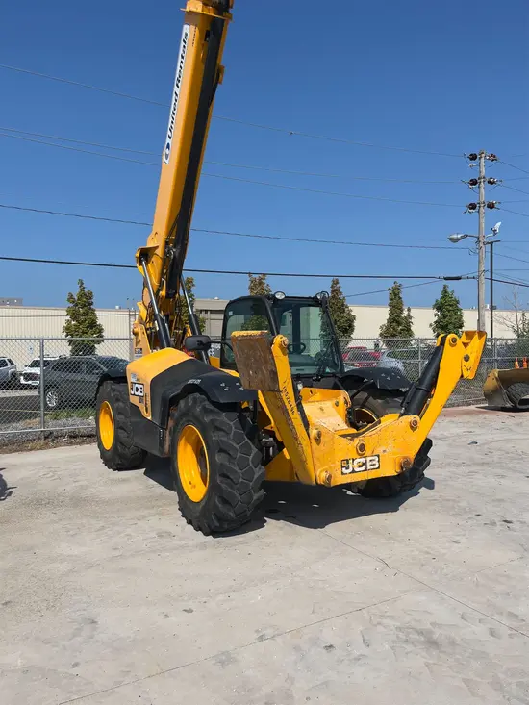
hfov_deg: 53.1
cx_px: 264
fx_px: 530
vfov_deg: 67.3
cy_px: 352
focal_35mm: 26
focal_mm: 5.1
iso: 50
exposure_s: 1/5319
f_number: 1.6
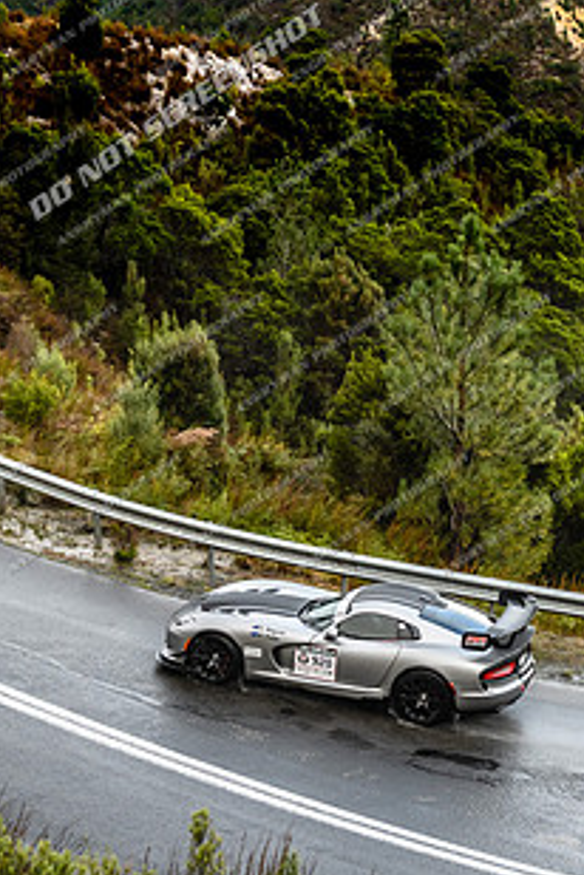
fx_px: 2020
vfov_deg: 24.3
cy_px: 278
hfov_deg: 16.4
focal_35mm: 83
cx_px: 422
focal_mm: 38
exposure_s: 1/800
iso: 400
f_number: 4.5
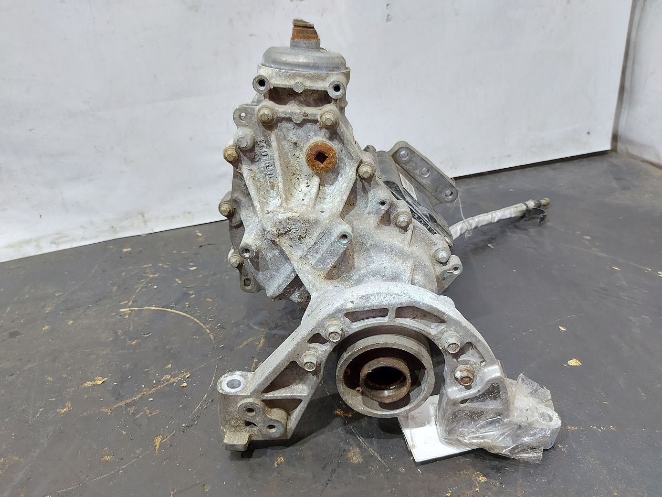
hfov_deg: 71.6
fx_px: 459
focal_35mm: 24
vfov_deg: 56.8
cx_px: 331
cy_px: 248
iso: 200
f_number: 1.8
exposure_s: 1/25
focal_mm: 5.23
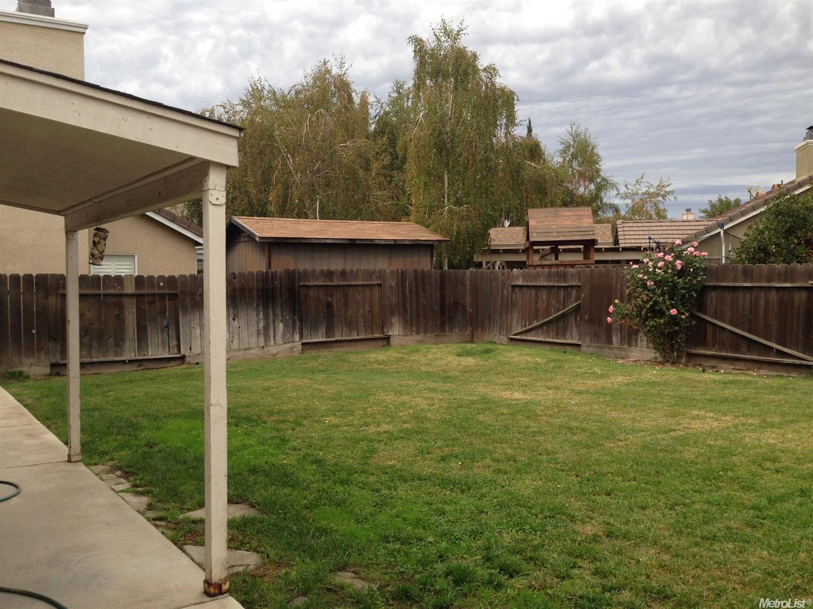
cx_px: 406
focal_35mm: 33
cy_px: 304
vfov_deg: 42.9
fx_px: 775
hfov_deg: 55.4
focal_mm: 4.12
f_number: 2.4
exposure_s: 1/185
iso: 50
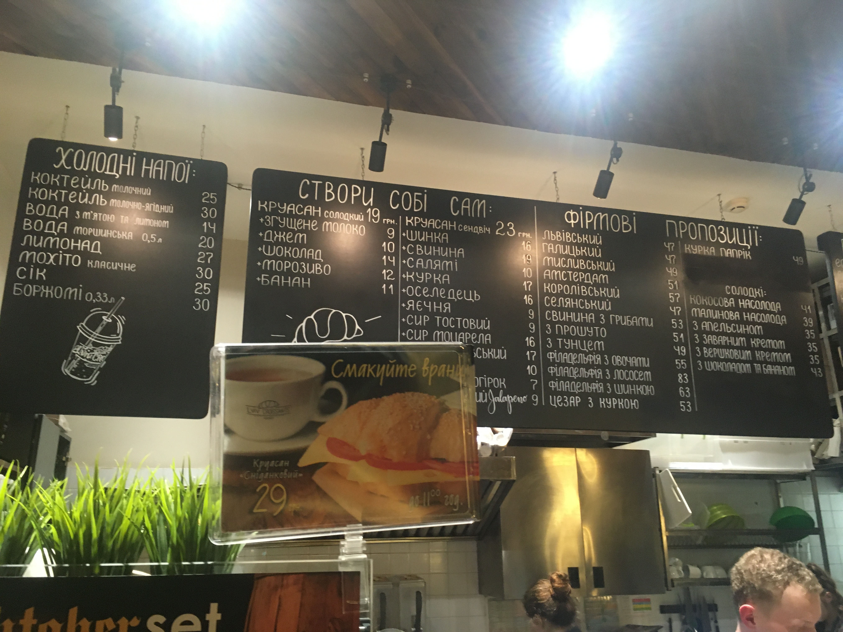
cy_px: 316
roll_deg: +1.0
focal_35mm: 29
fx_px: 706
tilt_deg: +17.7
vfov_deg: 48.2
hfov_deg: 61.7
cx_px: 422
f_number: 2.2
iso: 200
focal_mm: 4.15
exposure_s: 1/33
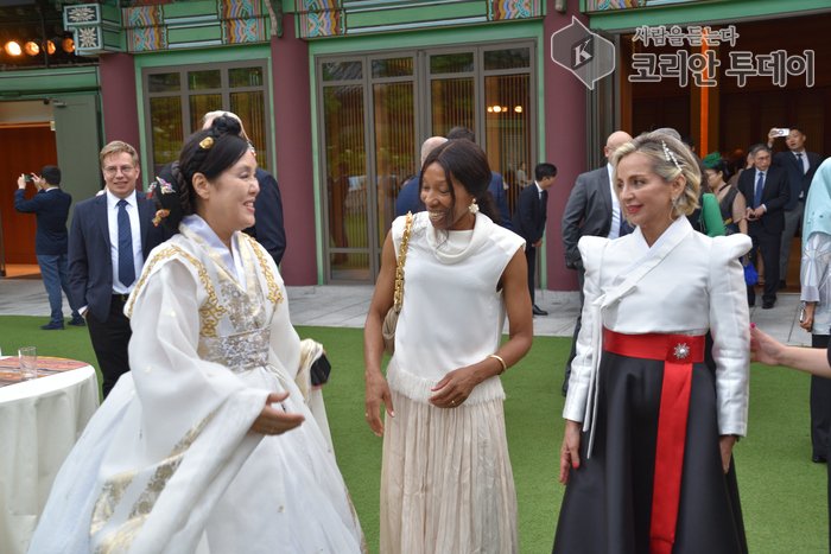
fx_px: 1062
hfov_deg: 42.7
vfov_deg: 29.3
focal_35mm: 46
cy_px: 277
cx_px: 416
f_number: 5.6
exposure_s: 1/125
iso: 400
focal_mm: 46
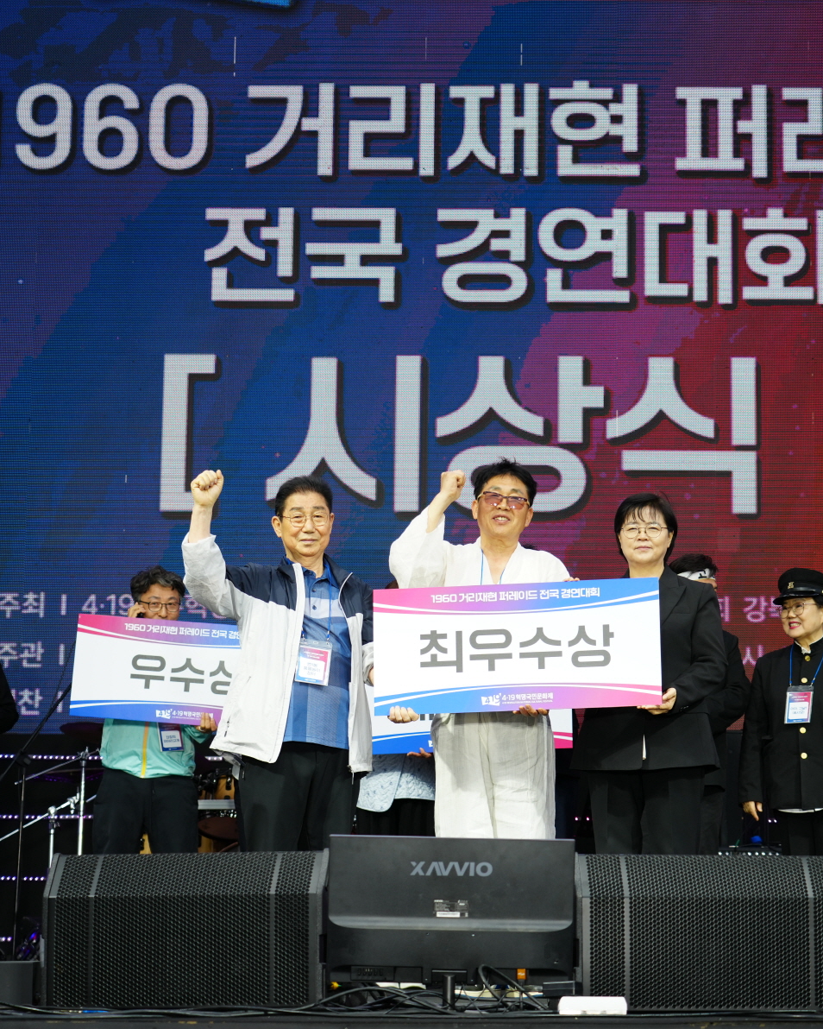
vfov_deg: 22.5
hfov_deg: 18.1
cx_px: 480
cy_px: 512
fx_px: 2587
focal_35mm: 85
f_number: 4
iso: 250
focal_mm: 60
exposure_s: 1/200
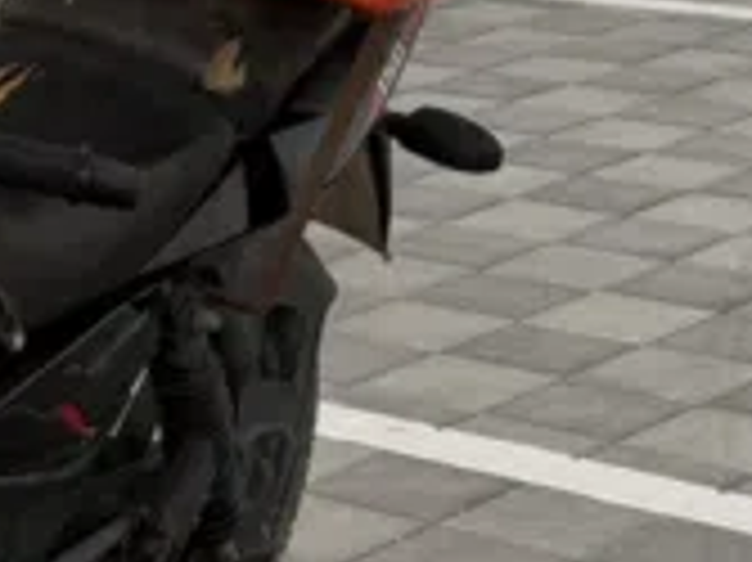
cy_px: 189
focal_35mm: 92
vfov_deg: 16.0
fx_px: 1997
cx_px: -117
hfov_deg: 20.2
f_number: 1.78
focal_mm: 6.76
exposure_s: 1/121
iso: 80
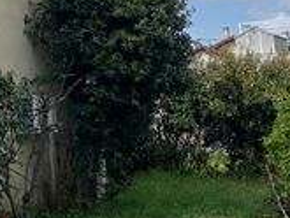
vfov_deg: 14.1
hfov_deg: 17.4
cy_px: -46
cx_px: -139
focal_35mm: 102
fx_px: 855
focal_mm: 3.99
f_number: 1.8
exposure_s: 1/1389
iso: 32
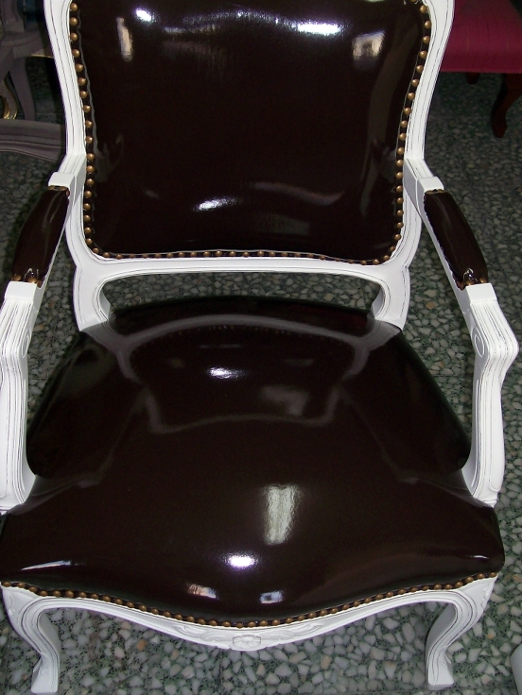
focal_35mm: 44
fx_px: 885
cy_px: 319
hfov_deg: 32.9
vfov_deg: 42.9
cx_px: 270
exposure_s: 1/45.3
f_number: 2.7
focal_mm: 6
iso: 80
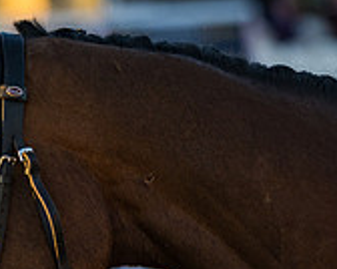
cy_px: 264
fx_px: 6057
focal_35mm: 608
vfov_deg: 2.5
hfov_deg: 3.2
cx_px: 203
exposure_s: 1/640
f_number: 4
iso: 400
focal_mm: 160
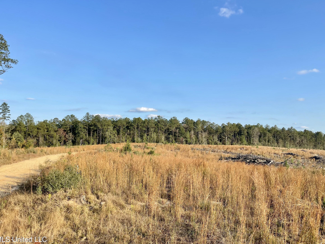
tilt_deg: +1.5
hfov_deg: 67.3
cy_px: 124
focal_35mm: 26
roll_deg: -2.2
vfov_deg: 53.1
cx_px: 164
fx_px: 244
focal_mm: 5.1
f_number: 1.6
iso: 32
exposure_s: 1/2545
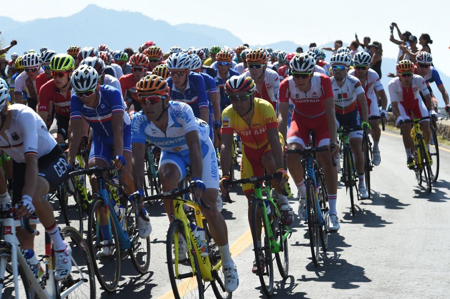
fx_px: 1749
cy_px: 150
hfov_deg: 14.7
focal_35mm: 140
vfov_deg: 9.8
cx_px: 225
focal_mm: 140
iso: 500
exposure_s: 1/500
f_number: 13
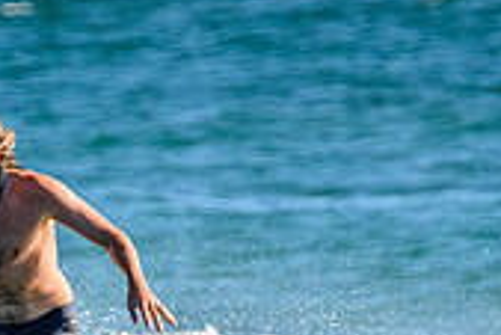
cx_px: 91
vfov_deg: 0.5
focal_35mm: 2885
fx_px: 40183
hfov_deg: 0.7
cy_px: 482
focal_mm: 800
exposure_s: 1/2000
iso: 1100
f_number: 11
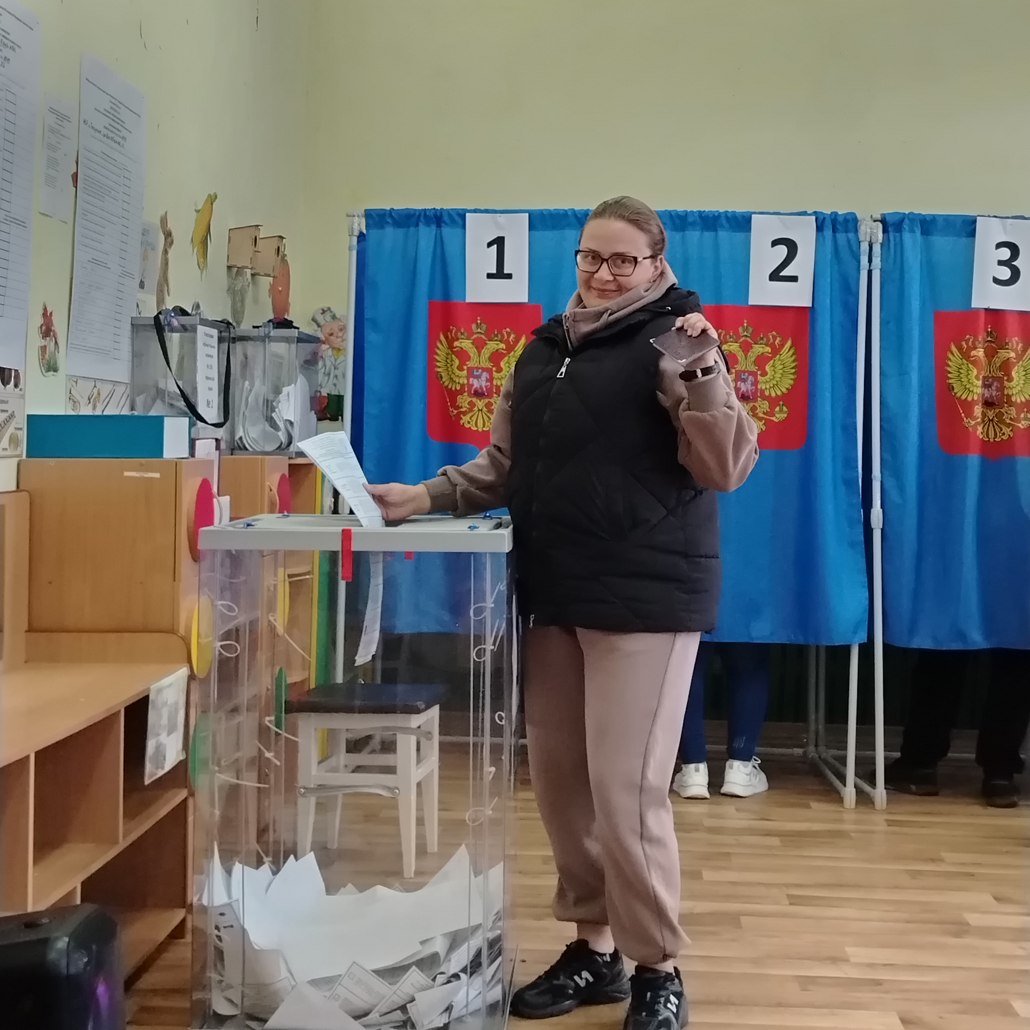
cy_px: 398
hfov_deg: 33.4
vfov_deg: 33.3
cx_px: 514
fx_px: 1717
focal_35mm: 51
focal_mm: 5.25
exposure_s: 1/120
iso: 1916
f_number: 1.75
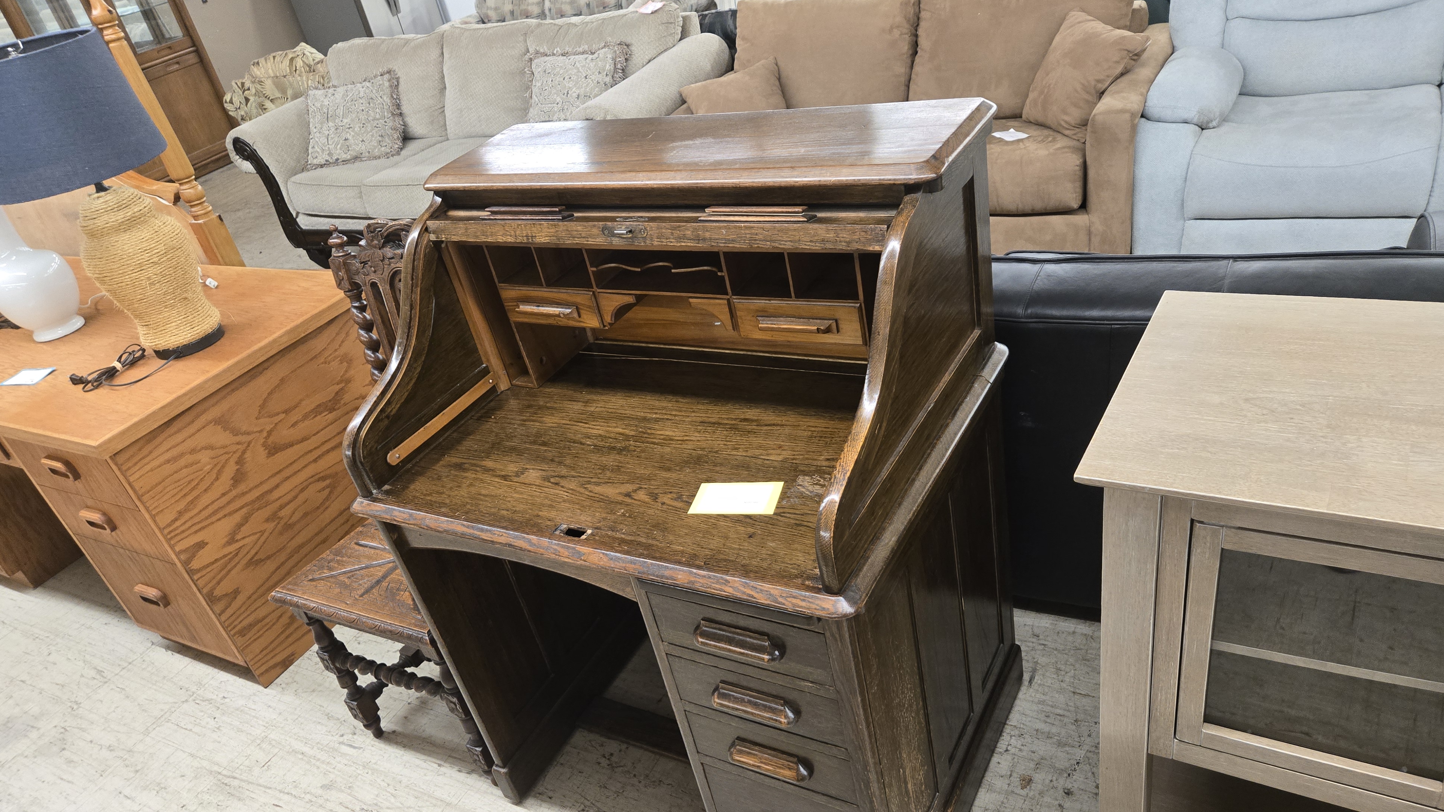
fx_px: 995
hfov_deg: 71.9
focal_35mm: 26
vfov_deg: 44.2
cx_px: 718
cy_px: 482
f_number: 1.8
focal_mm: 5.4
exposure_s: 1/120
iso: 500
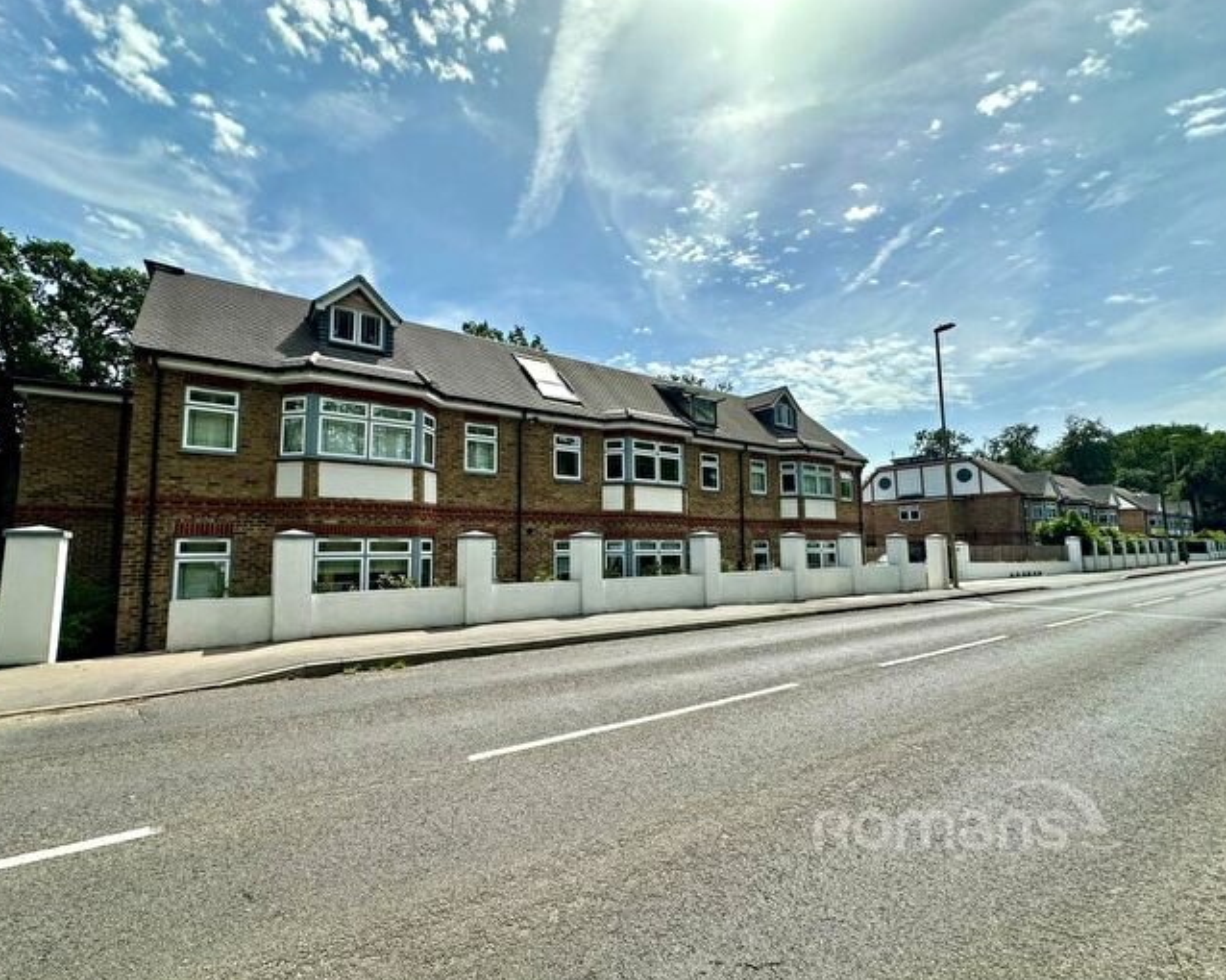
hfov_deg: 96.8
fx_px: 544
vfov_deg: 84.0
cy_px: 497
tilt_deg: +6.3
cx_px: 586
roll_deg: +1.1
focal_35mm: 15
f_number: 2.2
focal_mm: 2.22
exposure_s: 1/2132
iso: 50
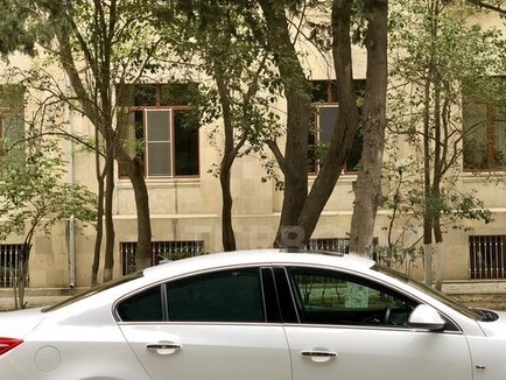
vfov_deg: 18.6
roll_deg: +1.3
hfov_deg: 24.7
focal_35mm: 79
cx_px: 304
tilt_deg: -0.7
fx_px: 1155
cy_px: 243
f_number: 2.4
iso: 16
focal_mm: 6
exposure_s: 1/60
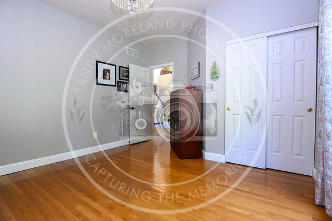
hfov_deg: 93.3
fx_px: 157
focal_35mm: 17
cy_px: 110
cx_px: 166
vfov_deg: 70.5
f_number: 5.6
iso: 3200
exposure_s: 1/320
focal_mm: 17
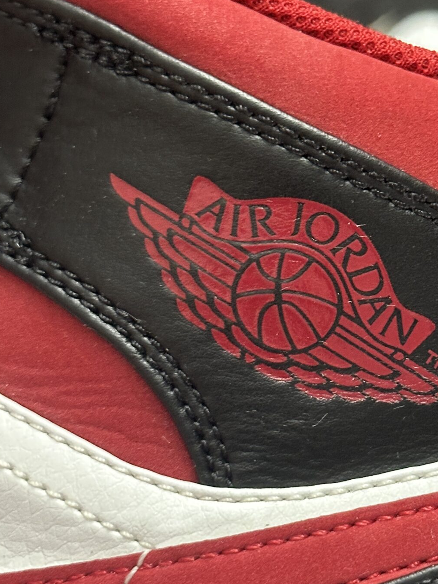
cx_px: 326
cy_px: 355
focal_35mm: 91
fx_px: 1535
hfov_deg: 16.2
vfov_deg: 21.5
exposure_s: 1/33
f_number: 1.78
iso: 400
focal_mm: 6.86
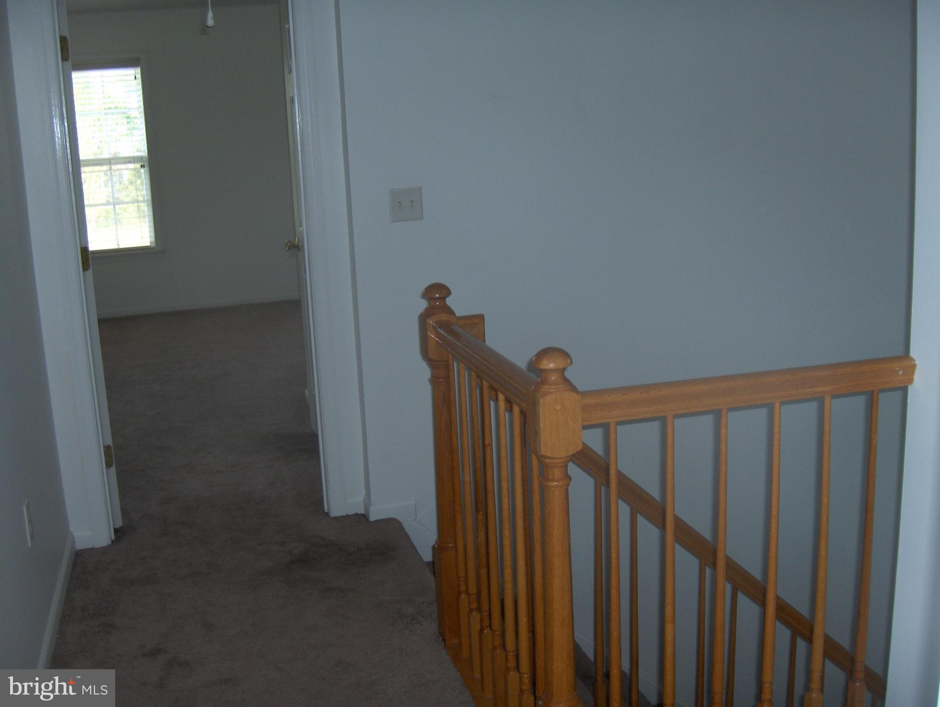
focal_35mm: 39
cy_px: 354
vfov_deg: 36.9
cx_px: 470
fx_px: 1061
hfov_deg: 47.8
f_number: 2.8
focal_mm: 8
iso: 100
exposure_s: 1/60
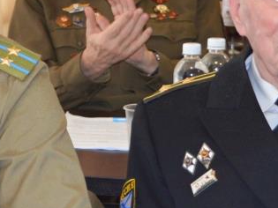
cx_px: 71
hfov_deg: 15.5
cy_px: -74
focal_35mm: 127
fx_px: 1016
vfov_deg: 11.4
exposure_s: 1/60
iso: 400
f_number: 4
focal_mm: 27
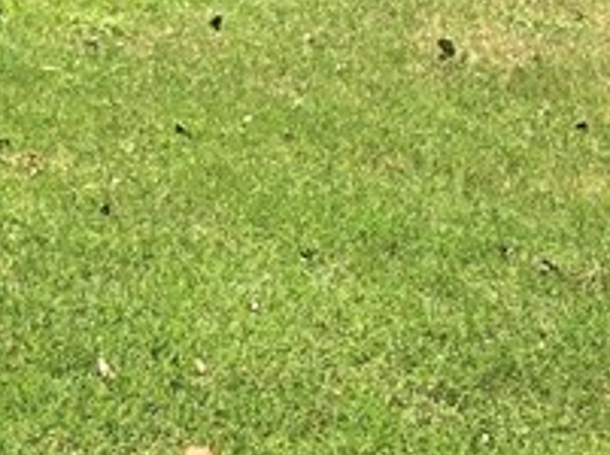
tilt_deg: -2.6
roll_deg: +0.7
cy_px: -461
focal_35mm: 143
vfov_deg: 9.6
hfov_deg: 12.2
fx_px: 2515
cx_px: -625
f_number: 1.8
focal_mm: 3.99
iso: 20
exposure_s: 1/694
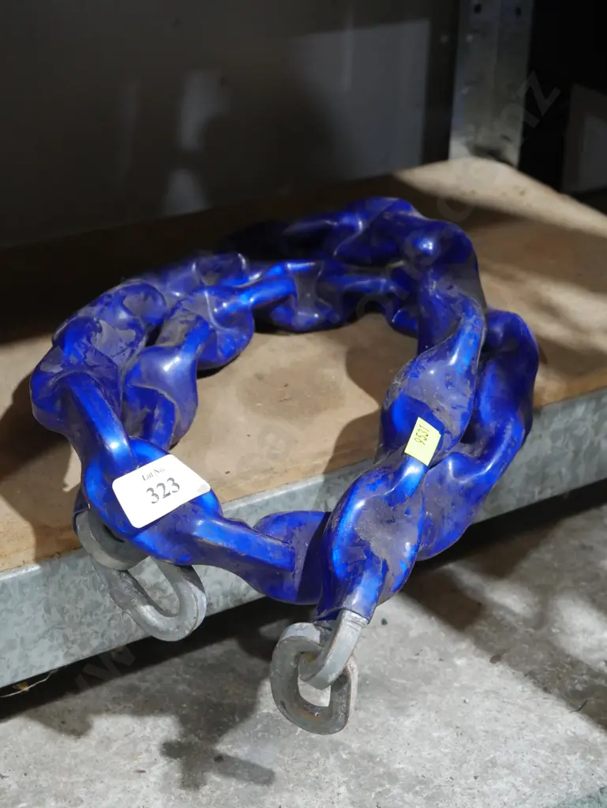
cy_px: 404
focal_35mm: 54
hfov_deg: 27.1
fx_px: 1261
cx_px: 304
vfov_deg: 35.5
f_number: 5.3
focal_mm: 27
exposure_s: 1/60
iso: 2500
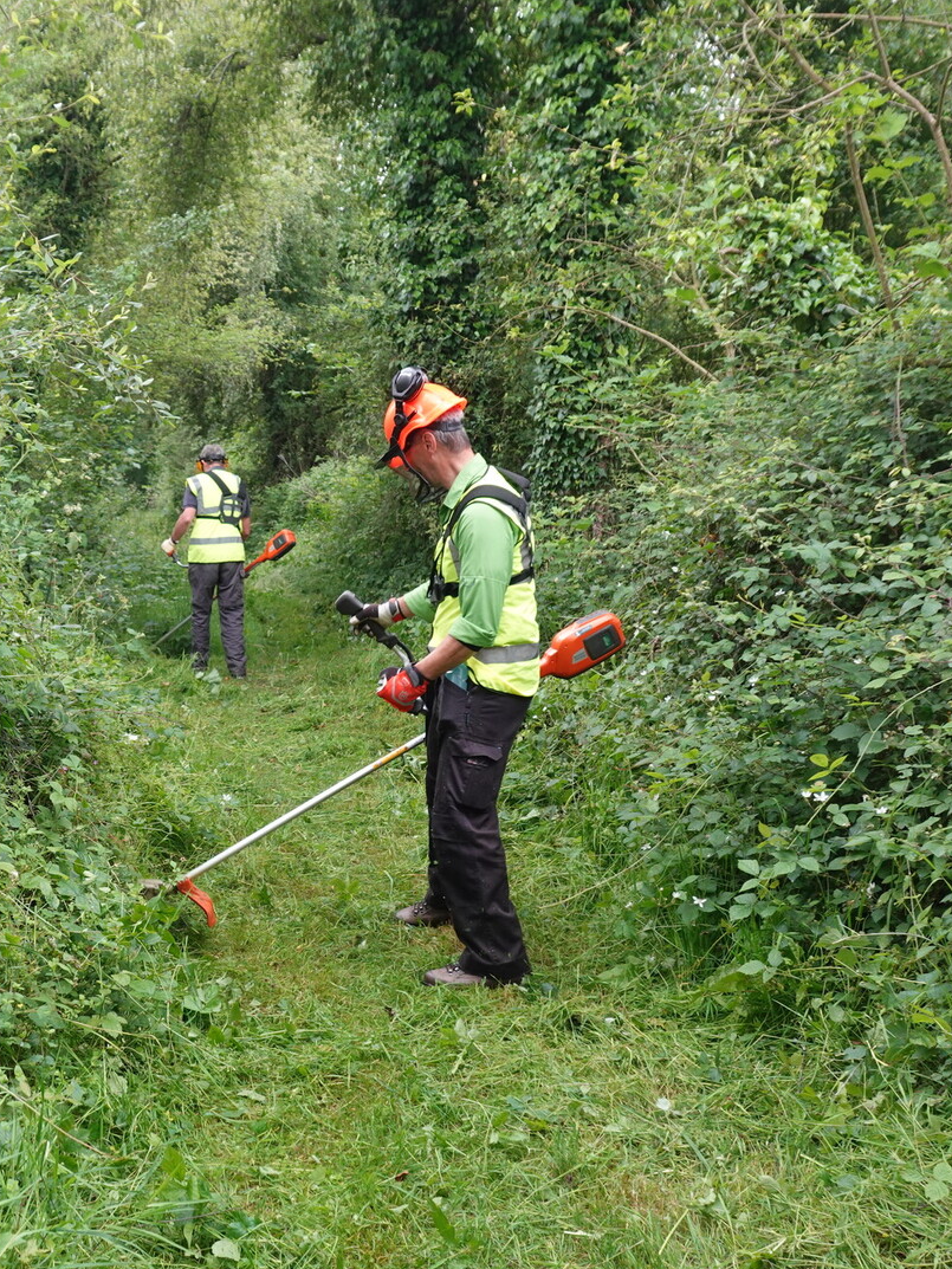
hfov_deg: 31.2
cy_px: 637
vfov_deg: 42.1
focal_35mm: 45
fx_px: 1650
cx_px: 164
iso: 320
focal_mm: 11.71
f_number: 3.5
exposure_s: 1/125
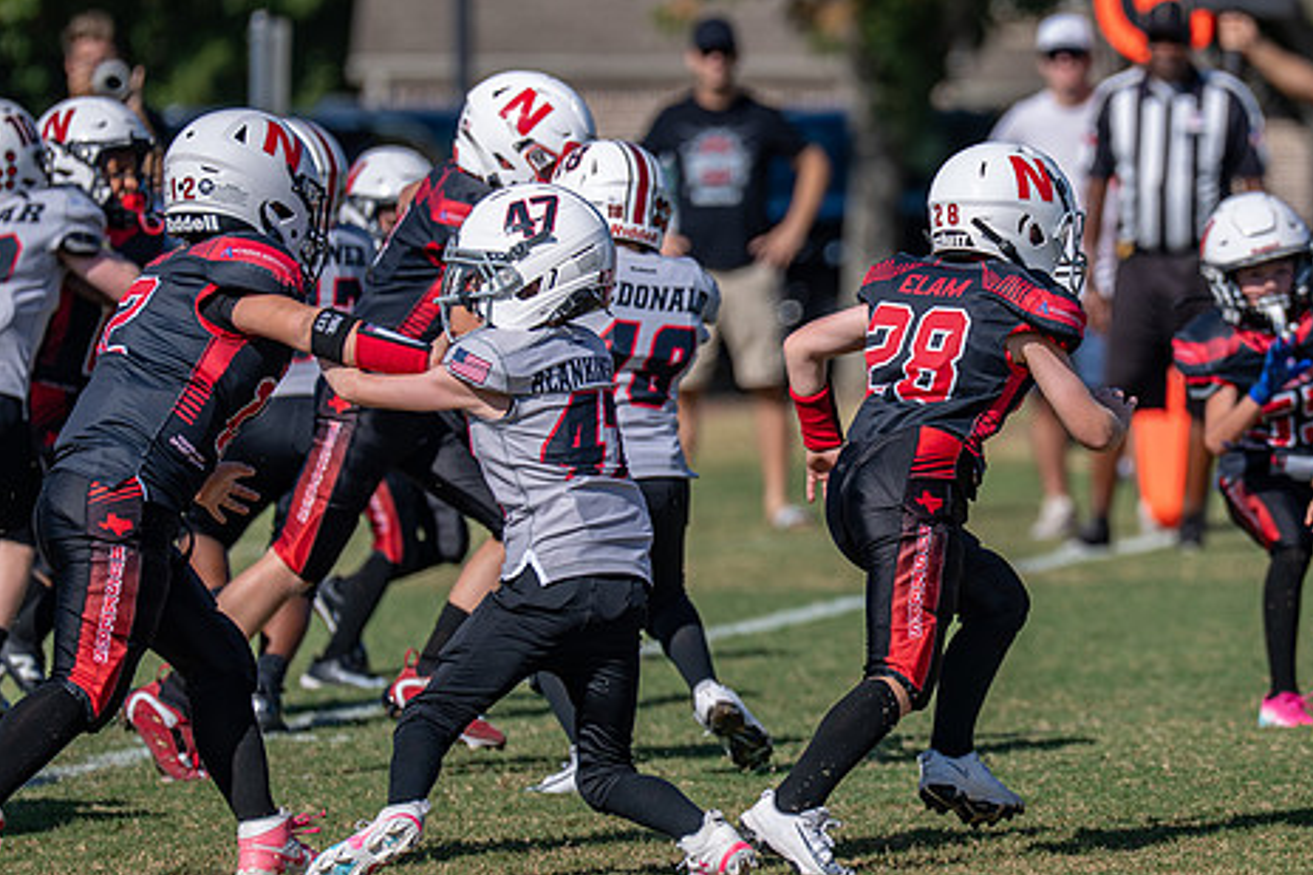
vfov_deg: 3.1
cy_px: 502
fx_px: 16114
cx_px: 1019
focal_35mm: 442
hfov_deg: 4.7
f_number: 2.8
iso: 100
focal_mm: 200
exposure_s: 1/2500
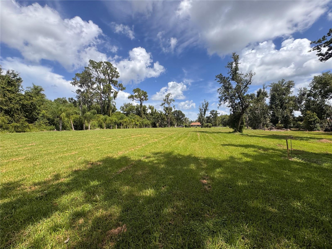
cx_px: 166
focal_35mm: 14
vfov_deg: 85.7
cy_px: 124
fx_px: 134
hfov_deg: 102.1
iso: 50
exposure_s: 1/2028
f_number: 2.2
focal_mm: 2.22
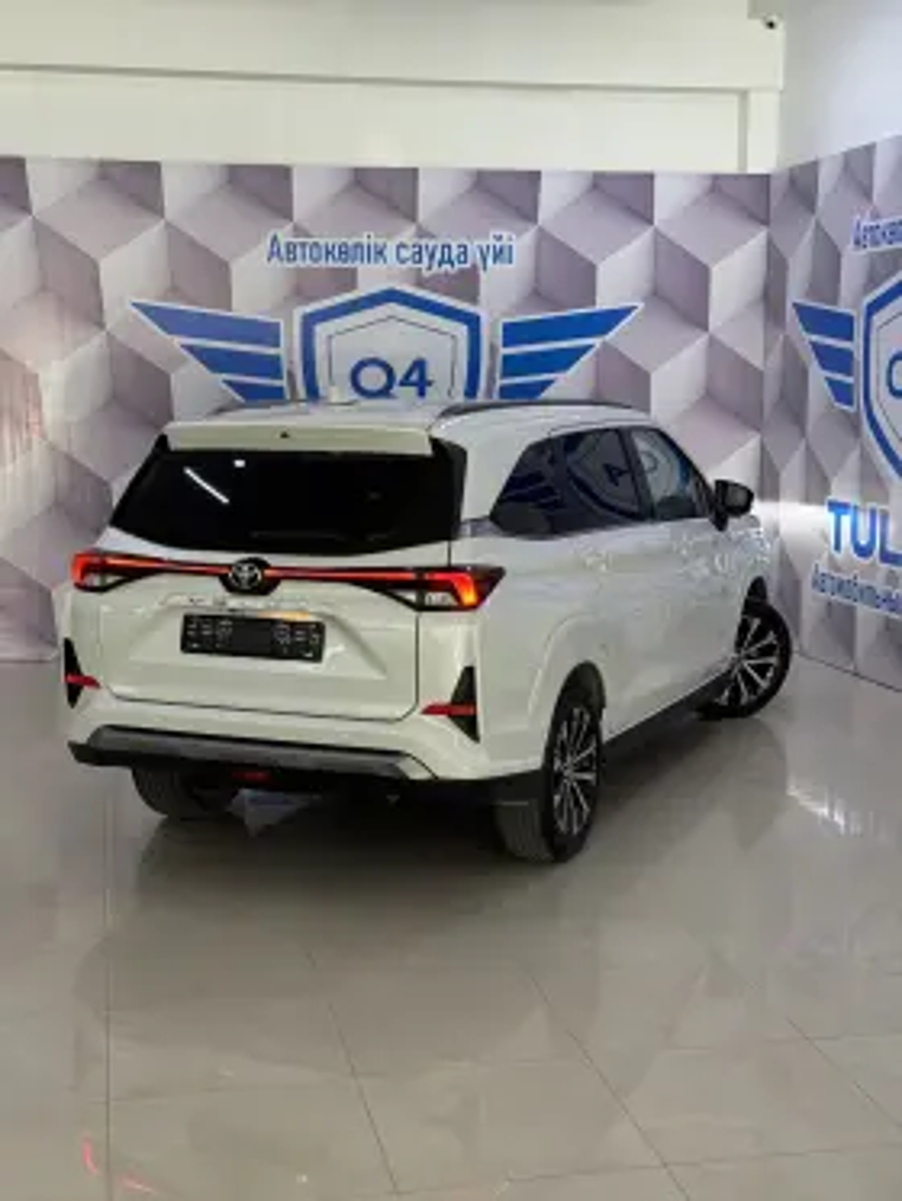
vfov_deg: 39.6
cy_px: 600
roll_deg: -0.1
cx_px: 451
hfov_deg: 30.3
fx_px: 1667
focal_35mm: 48
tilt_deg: -7.2
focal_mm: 6.76
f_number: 1.78
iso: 80
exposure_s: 1/100
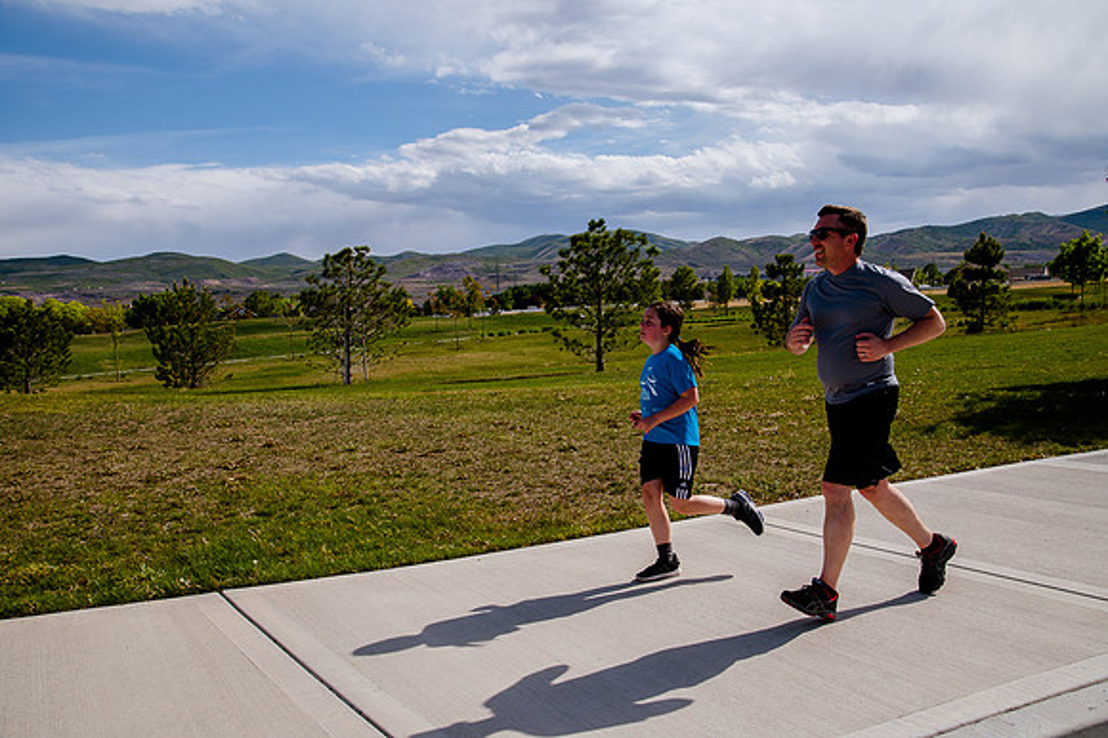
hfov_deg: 54.5
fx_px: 1077
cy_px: 369
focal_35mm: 35
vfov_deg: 37.8
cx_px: 554
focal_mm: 35
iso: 200
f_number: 10
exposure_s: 1/640
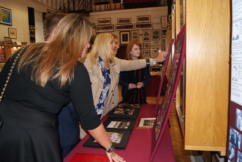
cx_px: 121
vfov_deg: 34.3
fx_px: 262
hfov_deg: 49.5
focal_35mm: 39
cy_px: 81
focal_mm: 26
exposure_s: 1/60
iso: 400
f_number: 5.6
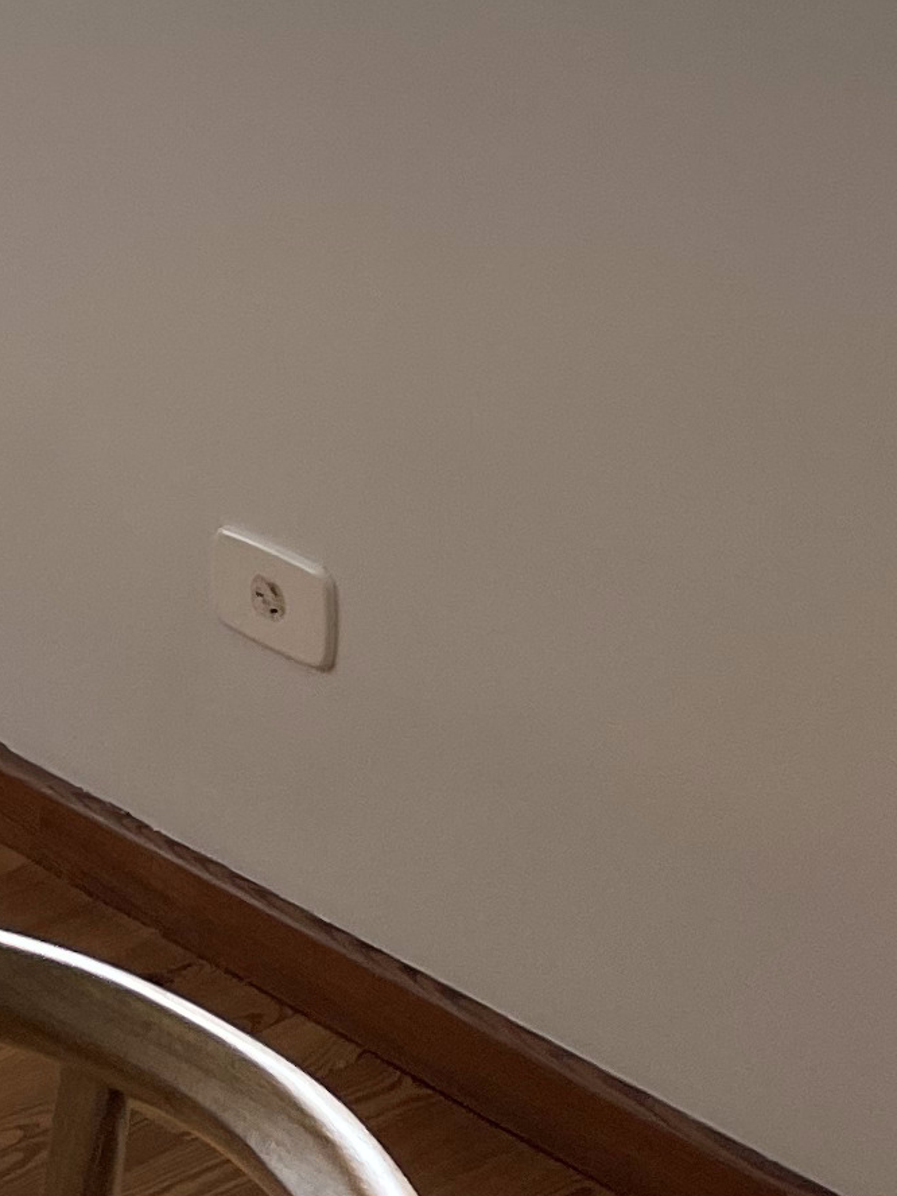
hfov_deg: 12.3
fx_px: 4077
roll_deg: -0.1
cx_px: -159
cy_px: -660
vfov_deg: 15.3
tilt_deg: -5.0
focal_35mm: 118
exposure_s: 1/121
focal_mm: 4.2
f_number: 1.6
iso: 50
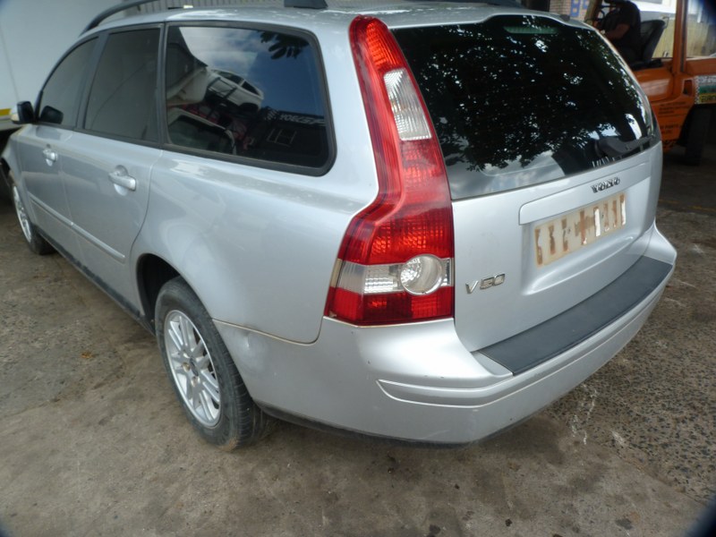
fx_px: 517
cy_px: 268
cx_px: 358
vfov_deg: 54.9
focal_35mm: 25
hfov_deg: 69.4
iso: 80
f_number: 4
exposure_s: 1/125
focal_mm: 4.5
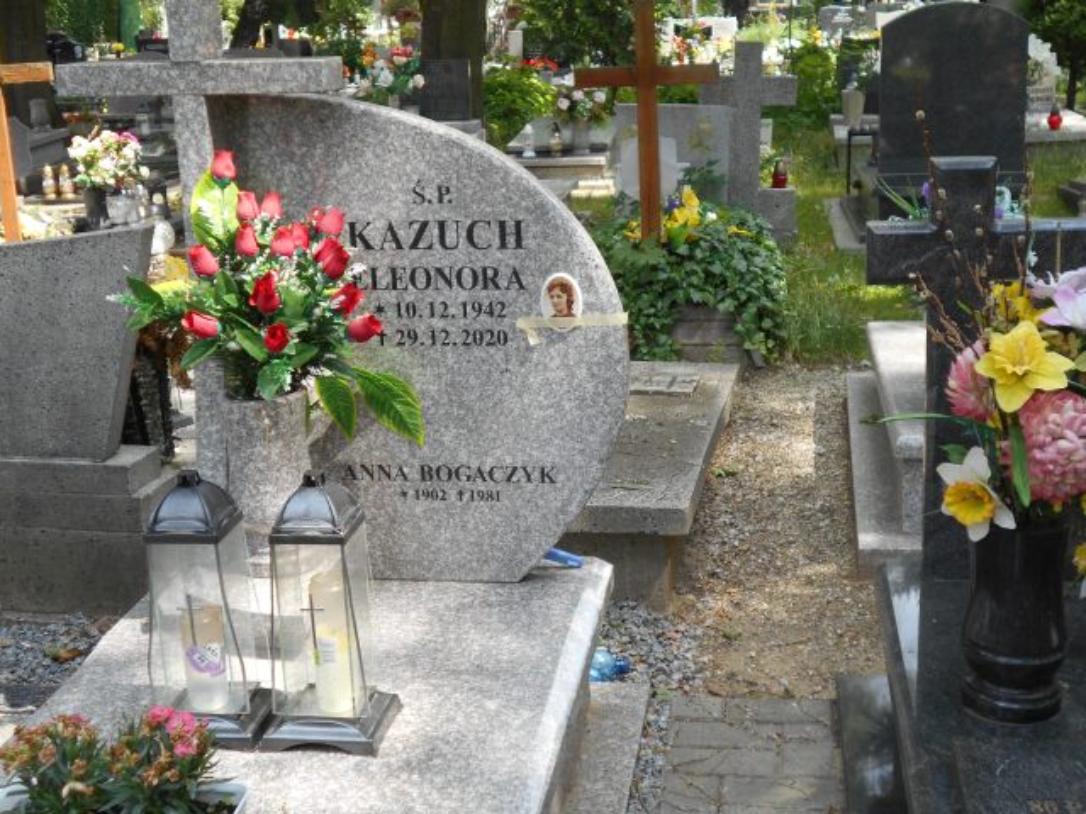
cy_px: 407
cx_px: 543
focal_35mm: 50
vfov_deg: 29.1
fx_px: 1569
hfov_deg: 38.2
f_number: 4.5
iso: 80
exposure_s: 1/100
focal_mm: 8.8
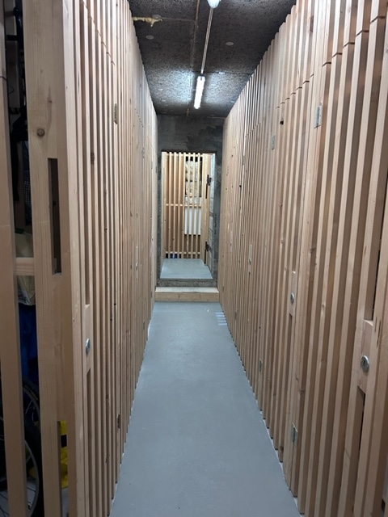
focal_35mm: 26
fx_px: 389
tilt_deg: -9.7
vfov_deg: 67.3
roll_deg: -1.0
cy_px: 258
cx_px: 194
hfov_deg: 53.1
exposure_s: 1/50
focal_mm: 5.7
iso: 320
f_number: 1.5
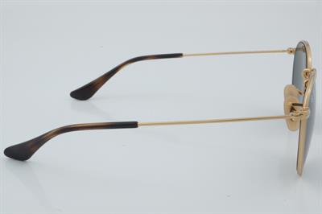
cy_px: 107
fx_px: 603
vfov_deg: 20.1
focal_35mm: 68
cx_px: 161
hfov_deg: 29.9
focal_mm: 45
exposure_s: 1/4
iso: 100
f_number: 29
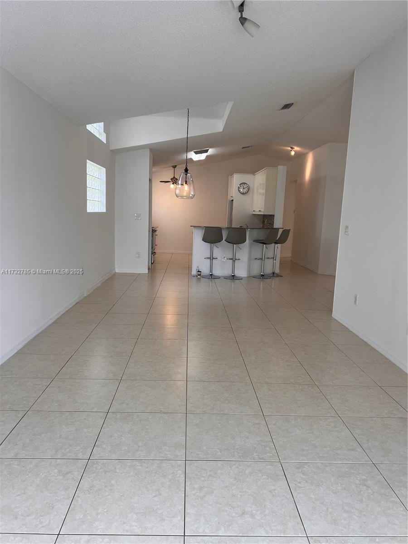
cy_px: 272
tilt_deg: -6.5
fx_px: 409
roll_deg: -0.8
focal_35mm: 26
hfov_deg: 53.1
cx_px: 204
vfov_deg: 67.3
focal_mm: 5.7
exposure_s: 1/120
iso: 32
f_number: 1.5
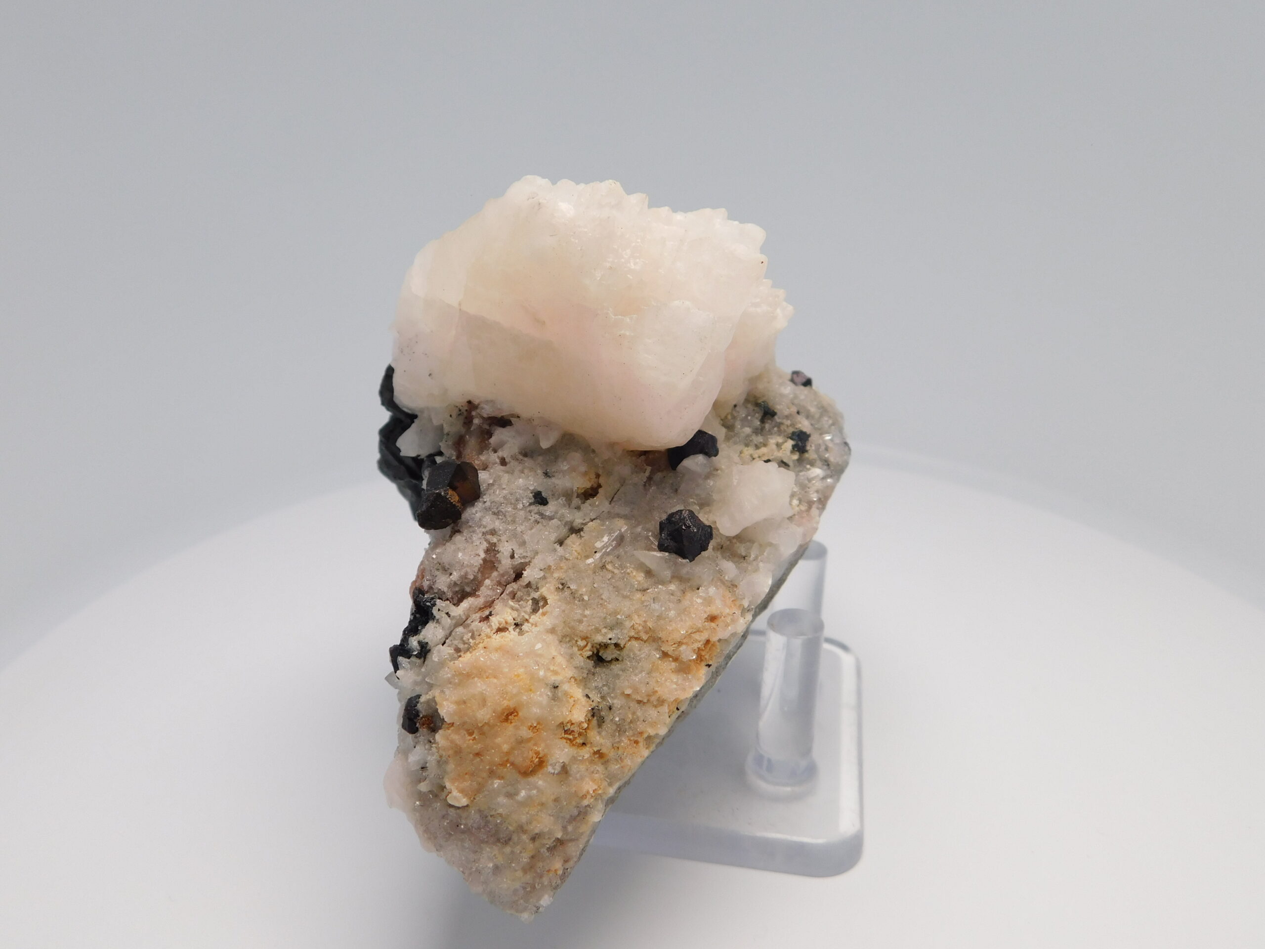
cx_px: 632
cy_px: 474
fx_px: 1096
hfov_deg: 60.0
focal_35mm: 30
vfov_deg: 46.8
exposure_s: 1/400
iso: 125
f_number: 3.2
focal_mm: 5.3
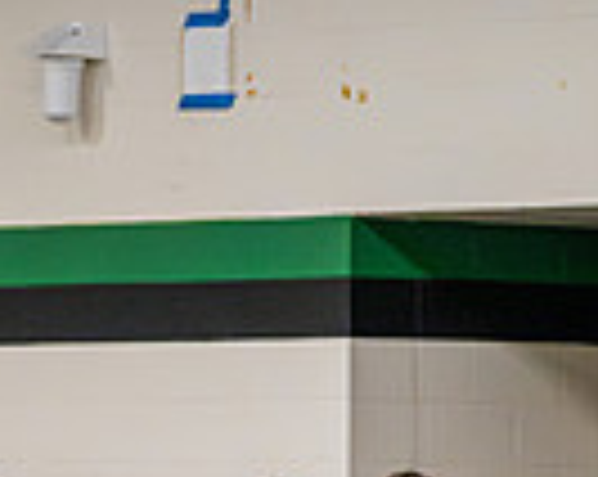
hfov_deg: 3.7
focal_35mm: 530
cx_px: 230
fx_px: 9366
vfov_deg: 2.9
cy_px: 788
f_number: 4
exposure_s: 1/1000
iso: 11400
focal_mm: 100
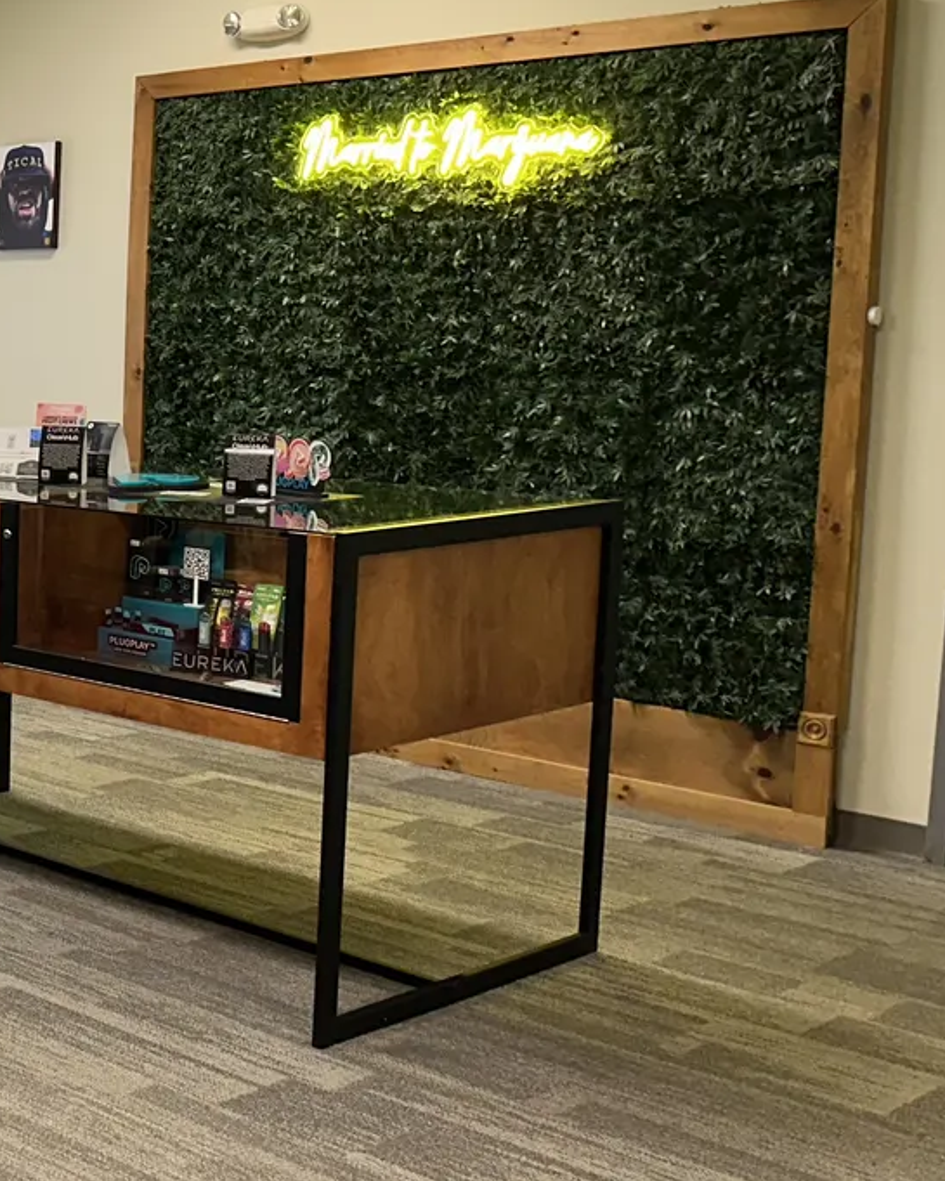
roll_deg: -0.1
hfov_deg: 23.0
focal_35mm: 55
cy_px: 538
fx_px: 1922
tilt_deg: -5.2
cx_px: -432
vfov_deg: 34.1
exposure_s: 1/60
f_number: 1.78
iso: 250
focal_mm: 6.86
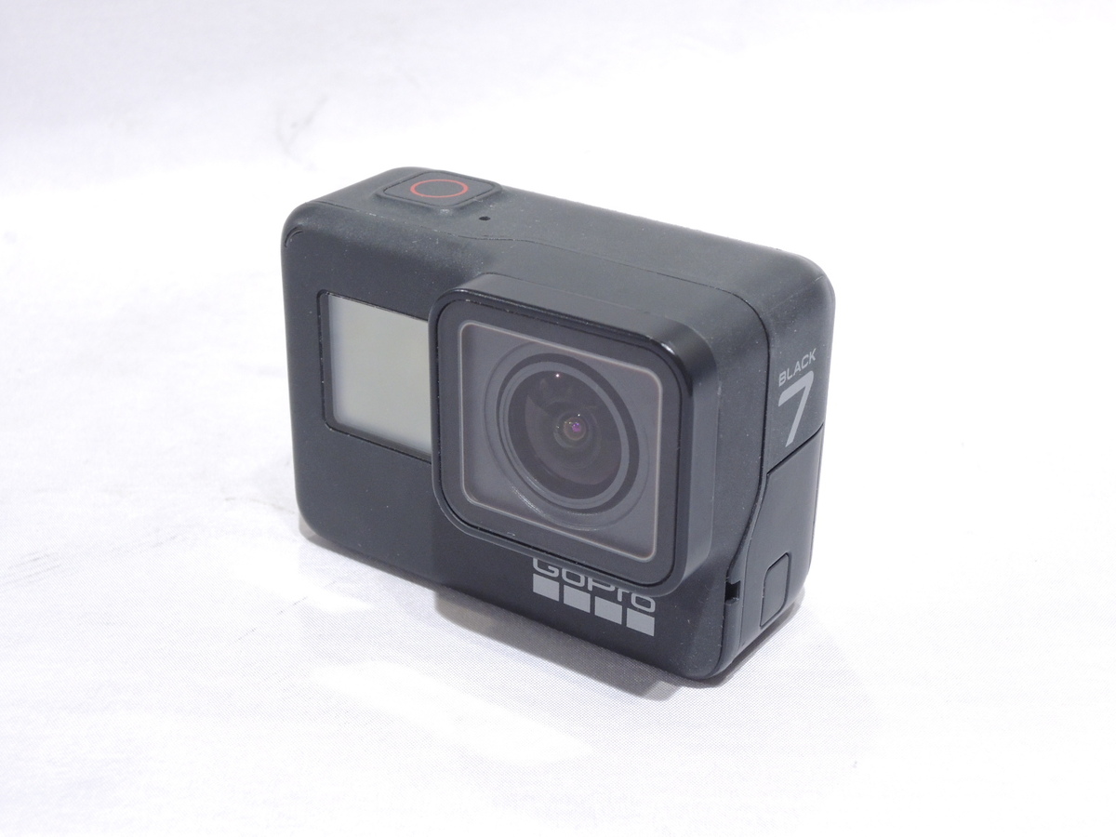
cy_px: 418
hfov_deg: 34.9
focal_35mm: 55
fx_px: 1773
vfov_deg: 26.6
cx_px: 558
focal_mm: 9.9
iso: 400
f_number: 5
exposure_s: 1/50
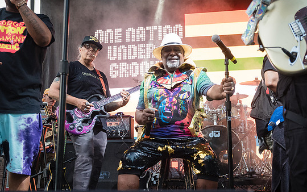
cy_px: 104
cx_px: 157
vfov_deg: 24.9
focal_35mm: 52
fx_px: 435
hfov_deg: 38.9
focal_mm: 31
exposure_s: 1/200
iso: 2500
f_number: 4
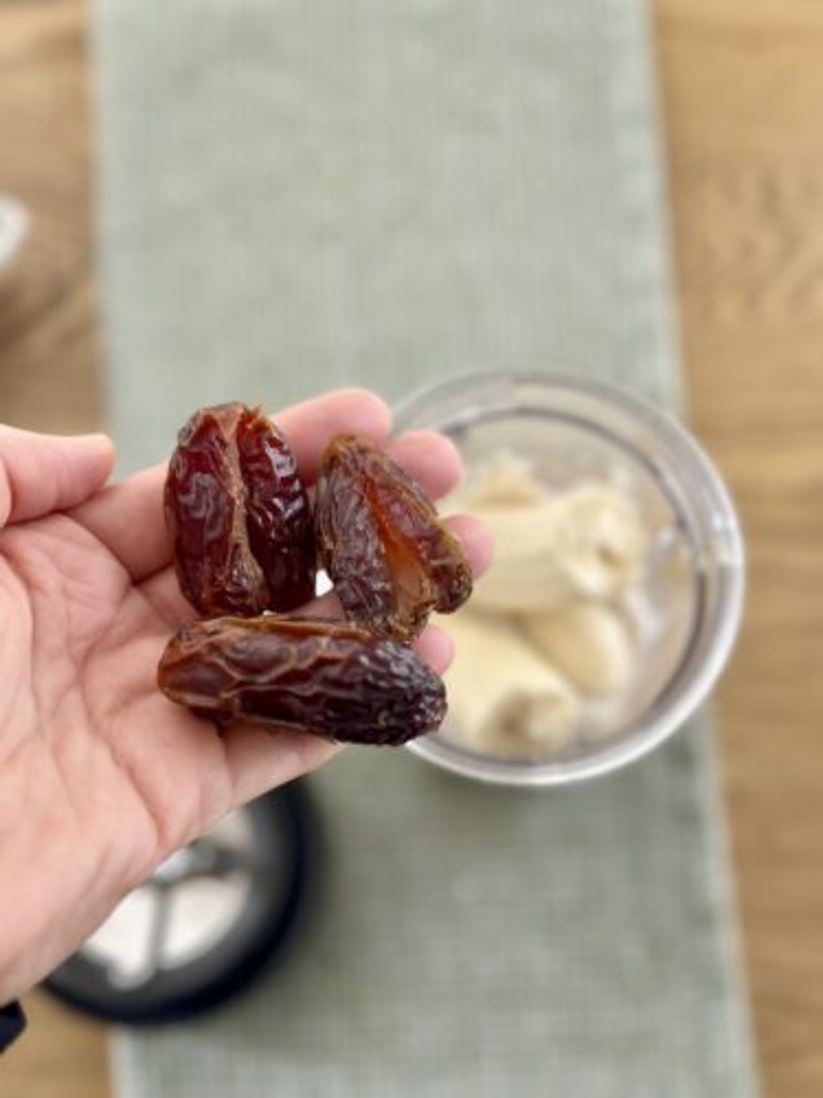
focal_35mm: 48
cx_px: 412
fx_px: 1522
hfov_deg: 30.3
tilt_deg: -79.3
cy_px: 549
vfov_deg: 39.7
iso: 125
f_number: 1.78
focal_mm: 6.86
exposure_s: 1/96
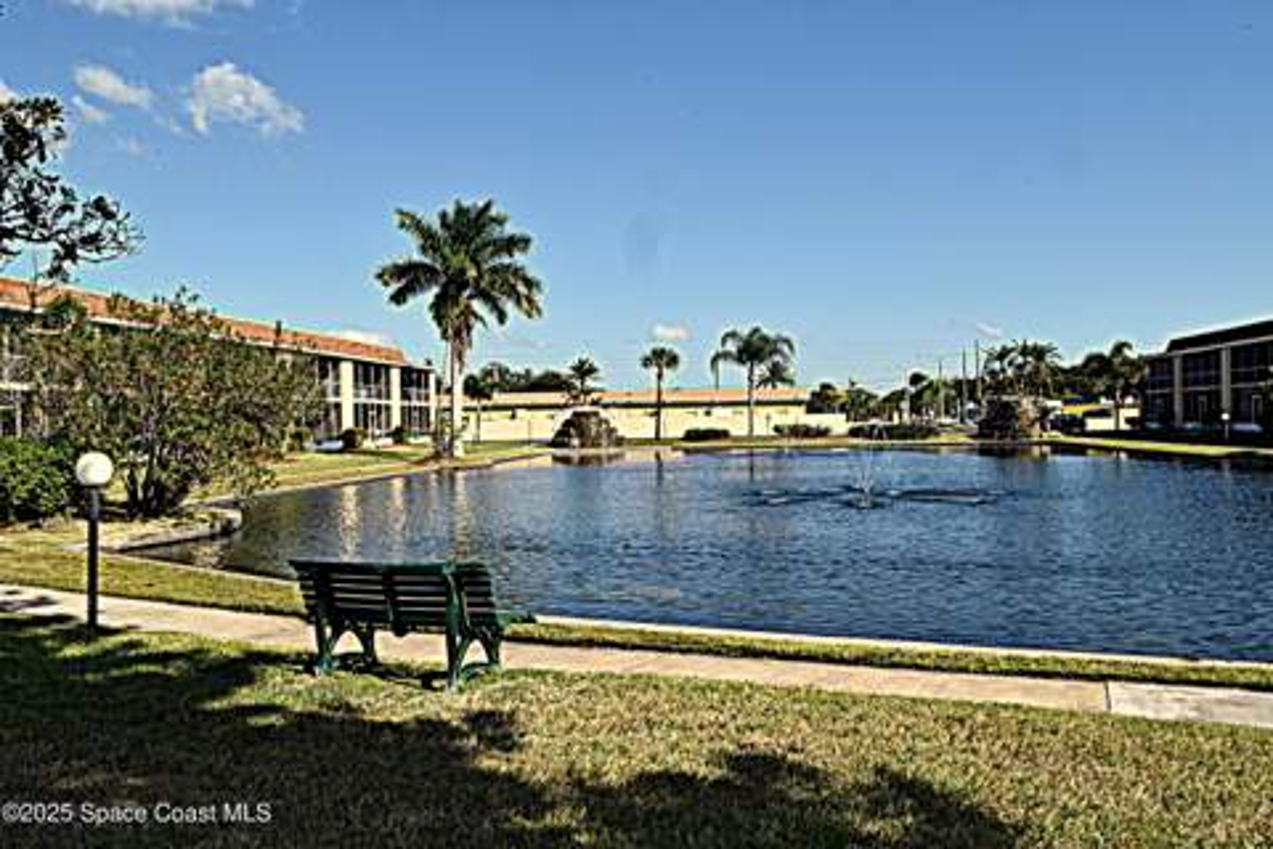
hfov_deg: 61.9
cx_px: 636
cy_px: 424
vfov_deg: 43.6
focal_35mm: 30
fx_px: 1061
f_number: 22
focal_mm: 20
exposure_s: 1/200
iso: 640
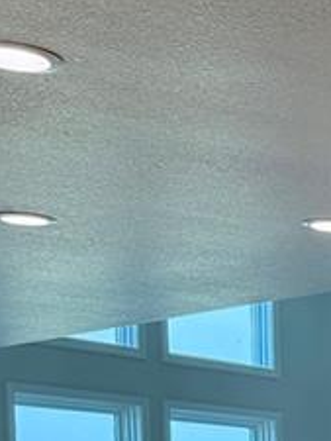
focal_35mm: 115
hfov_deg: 11.7
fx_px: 1465
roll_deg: -1.8
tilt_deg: -9.7
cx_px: 631
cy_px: 790
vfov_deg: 14.9
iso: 200
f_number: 1.78
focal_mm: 6.76
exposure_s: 1/237
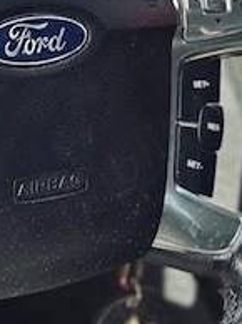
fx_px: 1850
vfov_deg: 9.8
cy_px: -77
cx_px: -30
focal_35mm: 198
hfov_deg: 7.4
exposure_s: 1/252
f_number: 1.78
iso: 80
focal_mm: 6.86
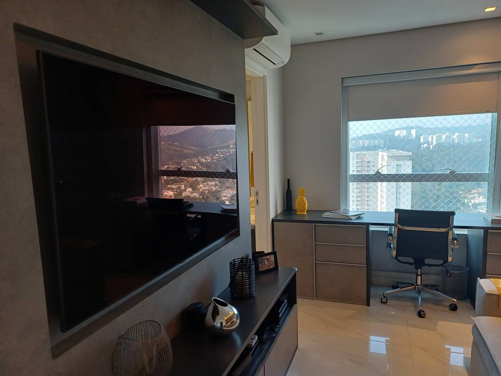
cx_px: 250
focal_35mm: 25
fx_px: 362
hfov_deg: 69.4
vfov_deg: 54.9
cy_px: 188
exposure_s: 1/50
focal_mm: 4.65
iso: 80
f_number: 1.8
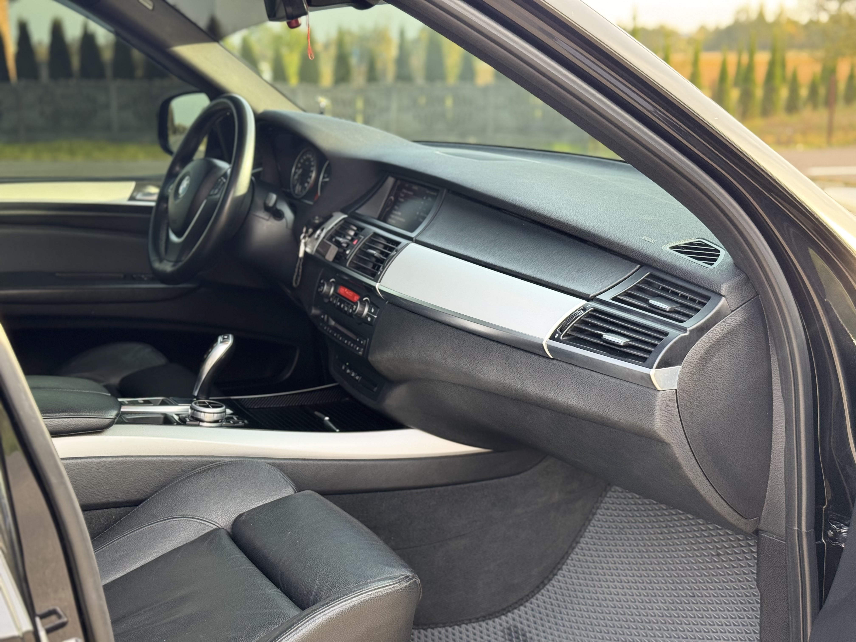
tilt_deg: -12.6
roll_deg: -0.1
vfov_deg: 30.3
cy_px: 321
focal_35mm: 48
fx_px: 1187
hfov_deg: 39.7
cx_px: 428
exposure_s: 1/121
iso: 80
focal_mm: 6.76
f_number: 1.78
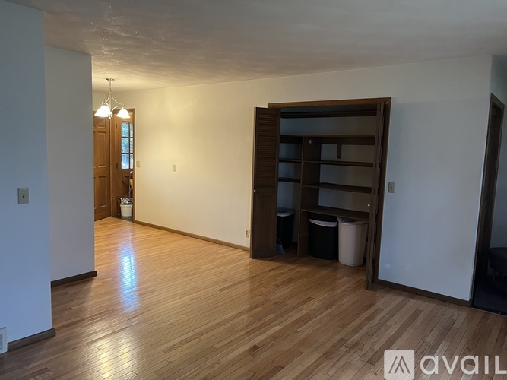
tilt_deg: -6.1
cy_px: 190
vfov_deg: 53.0
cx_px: 254
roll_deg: -1.4
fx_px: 381
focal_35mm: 26
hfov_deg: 67.3
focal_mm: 5.1
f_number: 1.6
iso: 320
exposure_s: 1/60
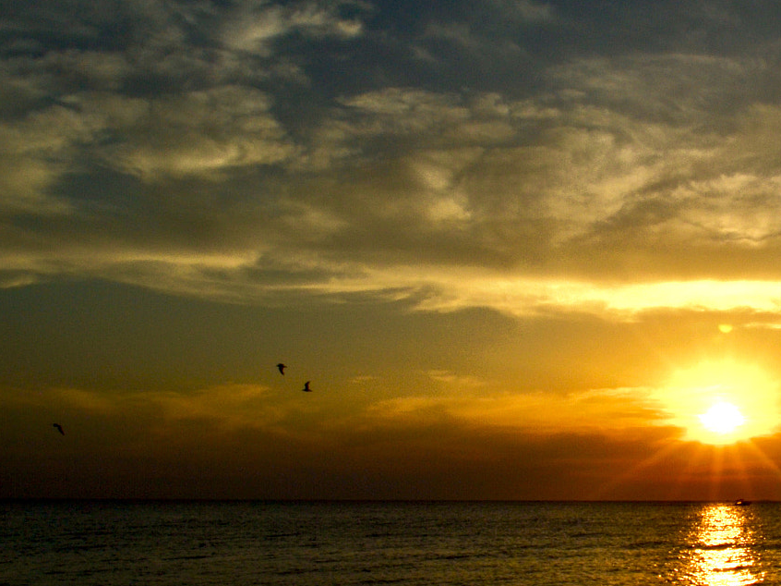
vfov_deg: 24.3
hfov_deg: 30.6
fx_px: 1353
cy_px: 383
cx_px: 719
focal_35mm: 60
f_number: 25
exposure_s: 1/250
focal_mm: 22
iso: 100
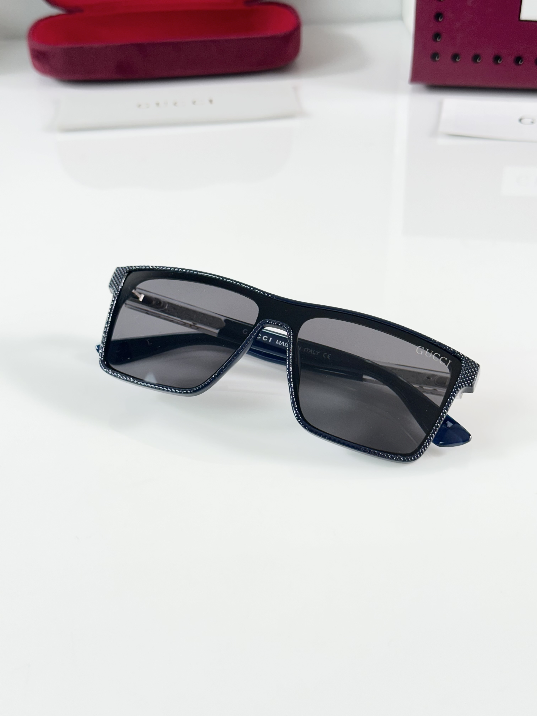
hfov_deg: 30.3
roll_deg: +2.1
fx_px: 993
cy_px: 358
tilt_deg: -34.9
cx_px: 268
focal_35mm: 48
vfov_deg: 39.7
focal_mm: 6.86
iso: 64
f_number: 1.78
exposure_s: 1/100
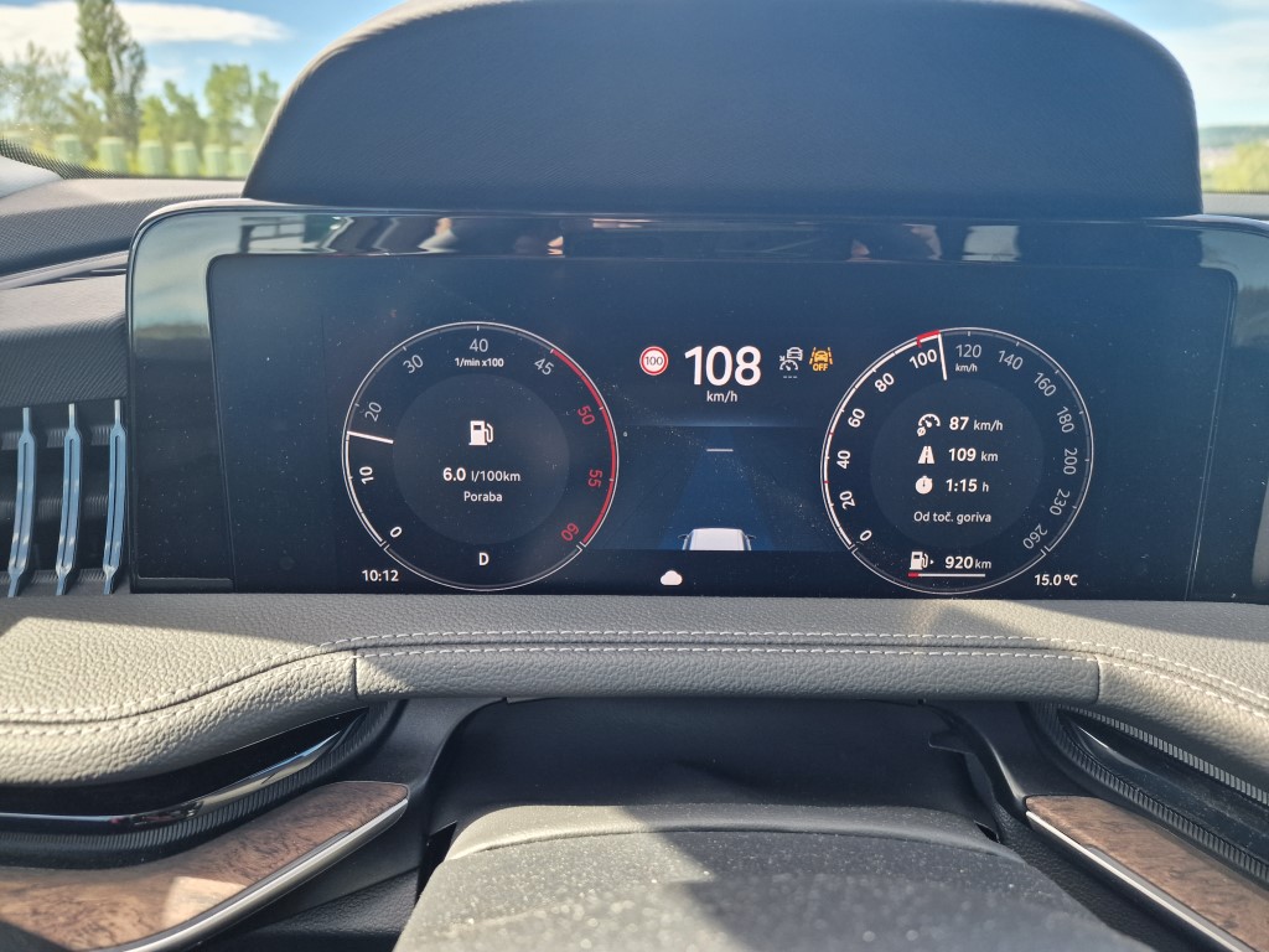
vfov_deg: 58.9
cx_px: 634
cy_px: 476
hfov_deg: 73.9
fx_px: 843
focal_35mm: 23
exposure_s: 1/100
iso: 50
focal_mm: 6.4
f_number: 1.8
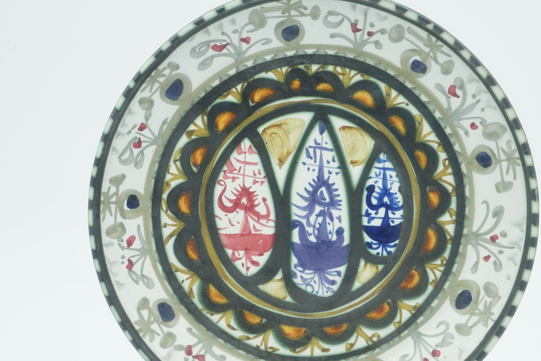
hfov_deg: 36.8
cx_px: 309
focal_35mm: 54
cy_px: 210
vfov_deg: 25.0
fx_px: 811
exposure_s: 1/6
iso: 100
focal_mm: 41
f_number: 22
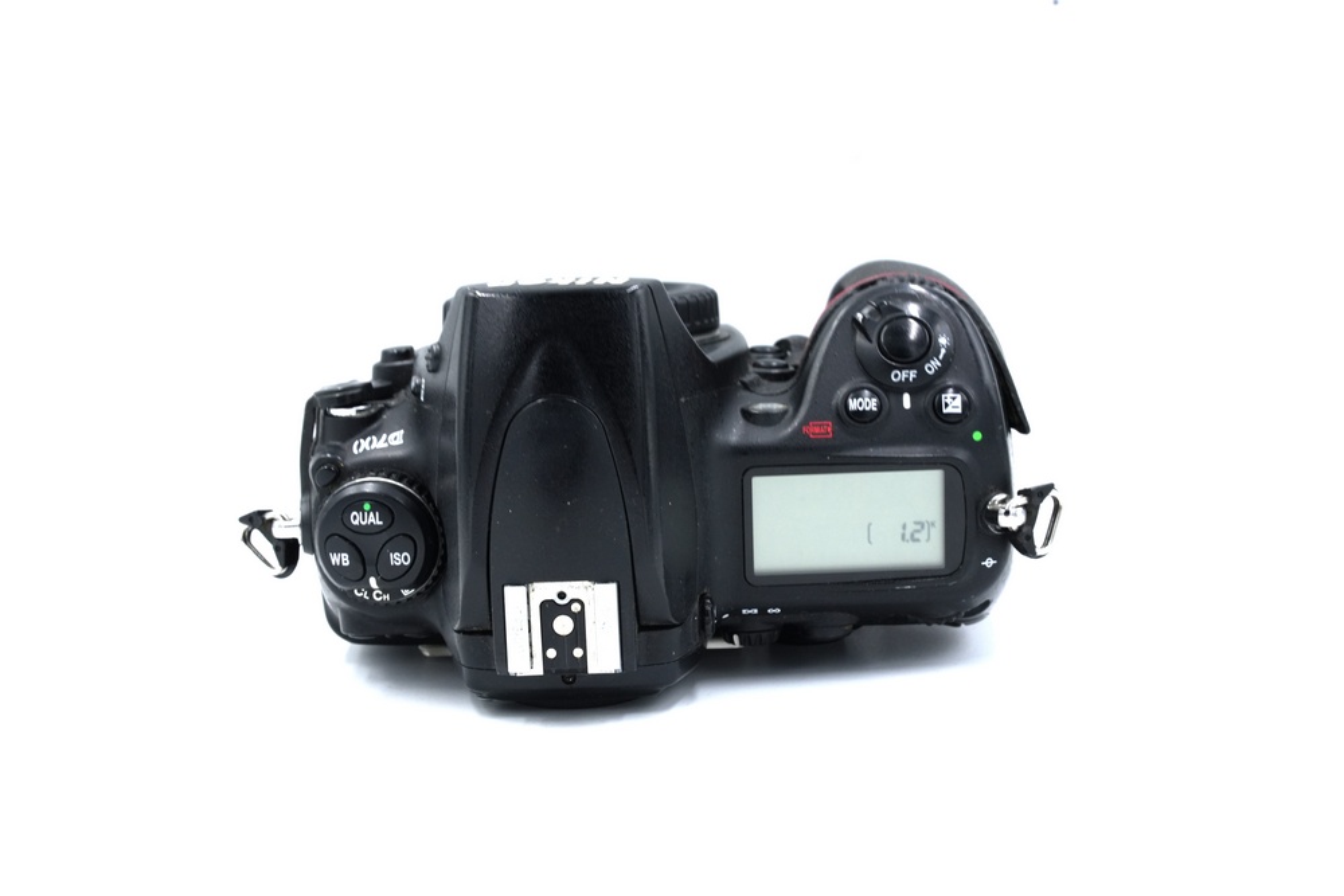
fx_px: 2053
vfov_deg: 24.6
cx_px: 672
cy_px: 448
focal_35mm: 55
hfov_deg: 36.2
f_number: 14
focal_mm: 55
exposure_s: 1/125
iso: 800
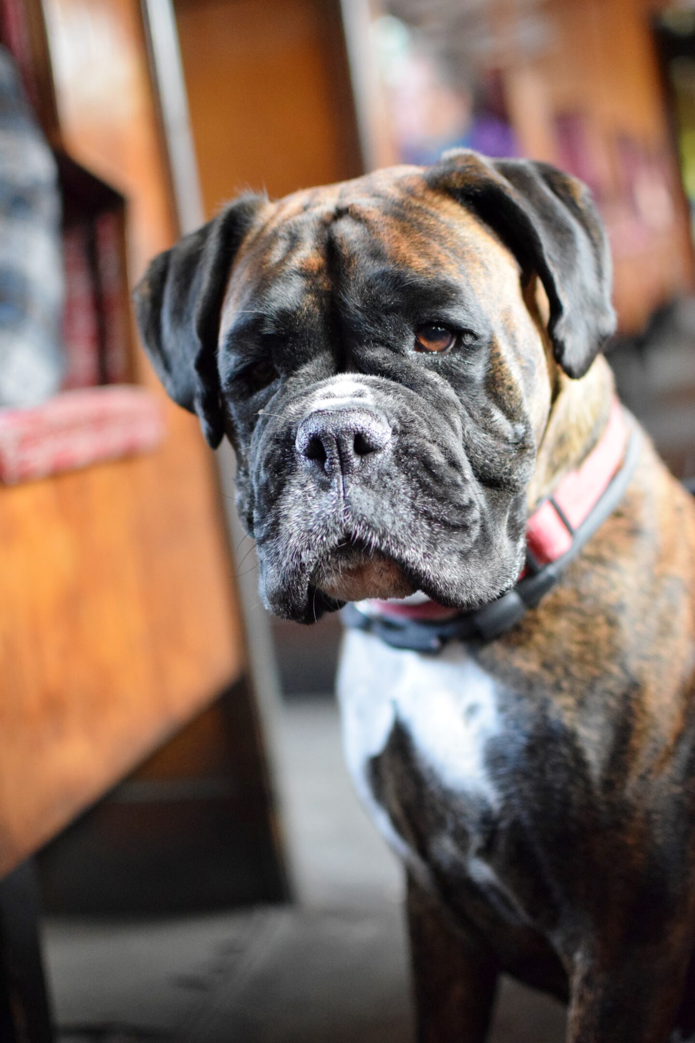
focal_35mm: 52
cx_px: 348
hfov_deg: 25.8
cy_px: 522
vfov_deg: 37.9
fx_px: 1520
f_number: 2
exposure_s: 1/500
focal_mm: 35
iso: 3200
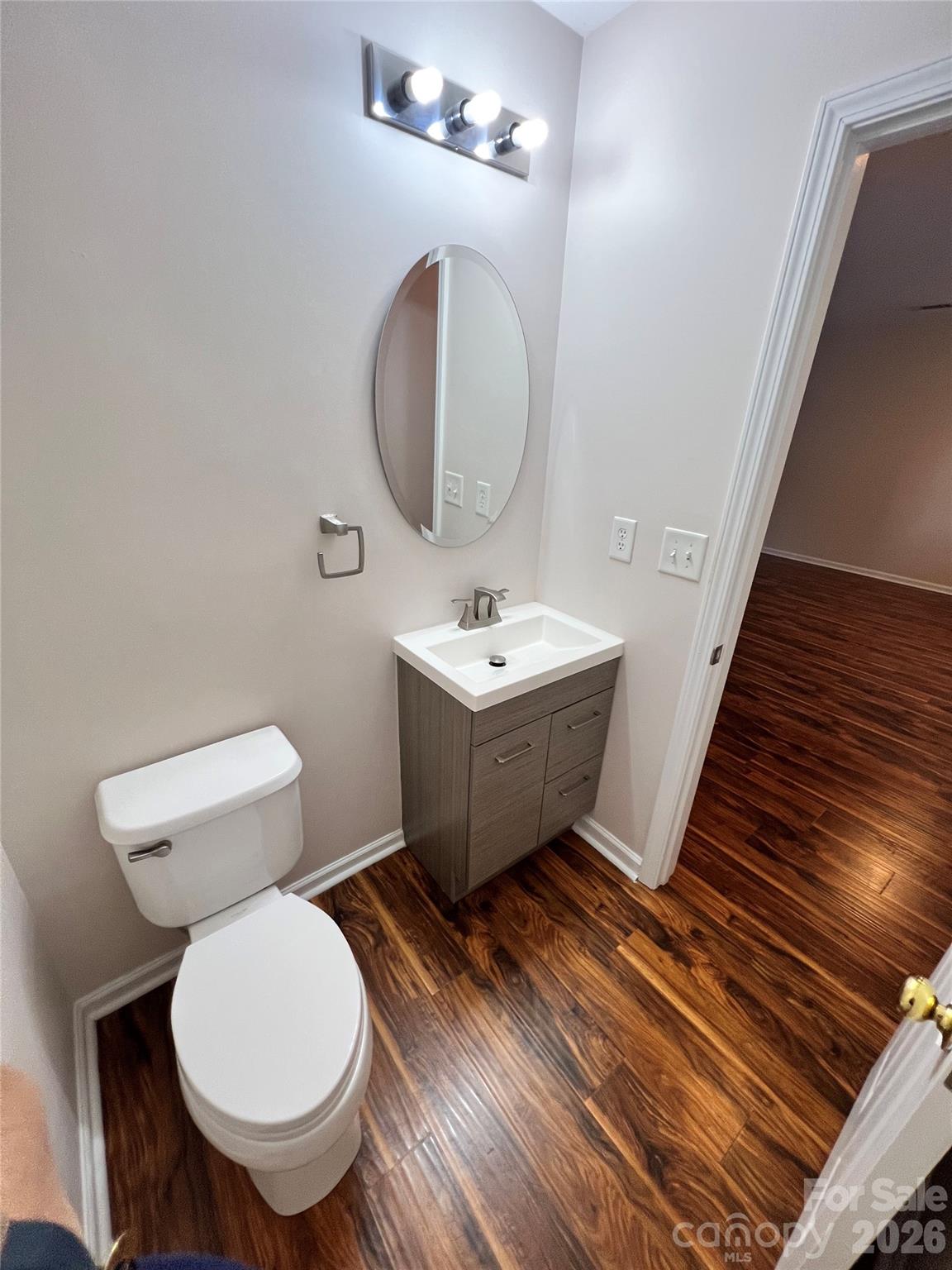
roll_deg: -1.7
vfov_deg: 106.2
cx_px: 476
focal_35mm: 13
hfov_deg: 89.9
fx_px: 477
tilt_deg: -23.9
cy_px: 635
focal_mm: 1.57
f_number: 1.8
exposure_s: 1/120
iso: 160
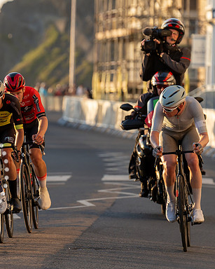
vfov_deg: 5.0
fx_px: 3095
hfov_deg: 4.0
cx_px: -21
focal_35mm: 389
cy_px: 164
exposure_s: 1/1000
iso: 200
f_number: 3.5
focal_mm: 171
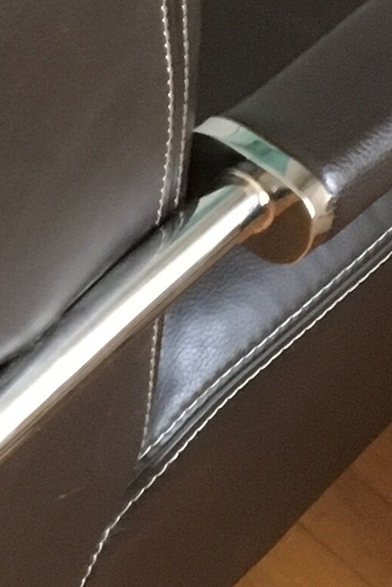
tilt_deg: -39.7
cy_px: 129
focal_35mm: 156
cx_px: -349
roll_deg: -12.4
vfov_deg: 13.1
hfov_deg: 8.4
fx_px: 2548
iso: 400
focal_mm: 4.15
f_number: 2.2
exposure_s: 1/17
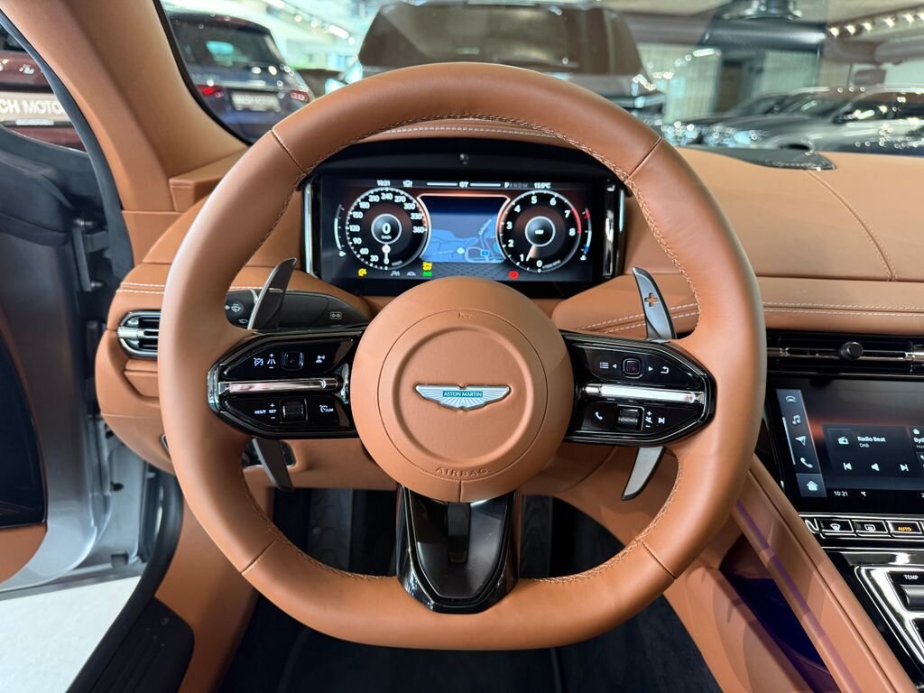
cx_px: 462
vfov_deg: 56.8
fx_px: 641
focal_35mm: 24
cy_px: 346
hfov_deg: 71.6
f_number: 1.78
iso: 250
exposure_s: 1/50
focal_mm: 6.76
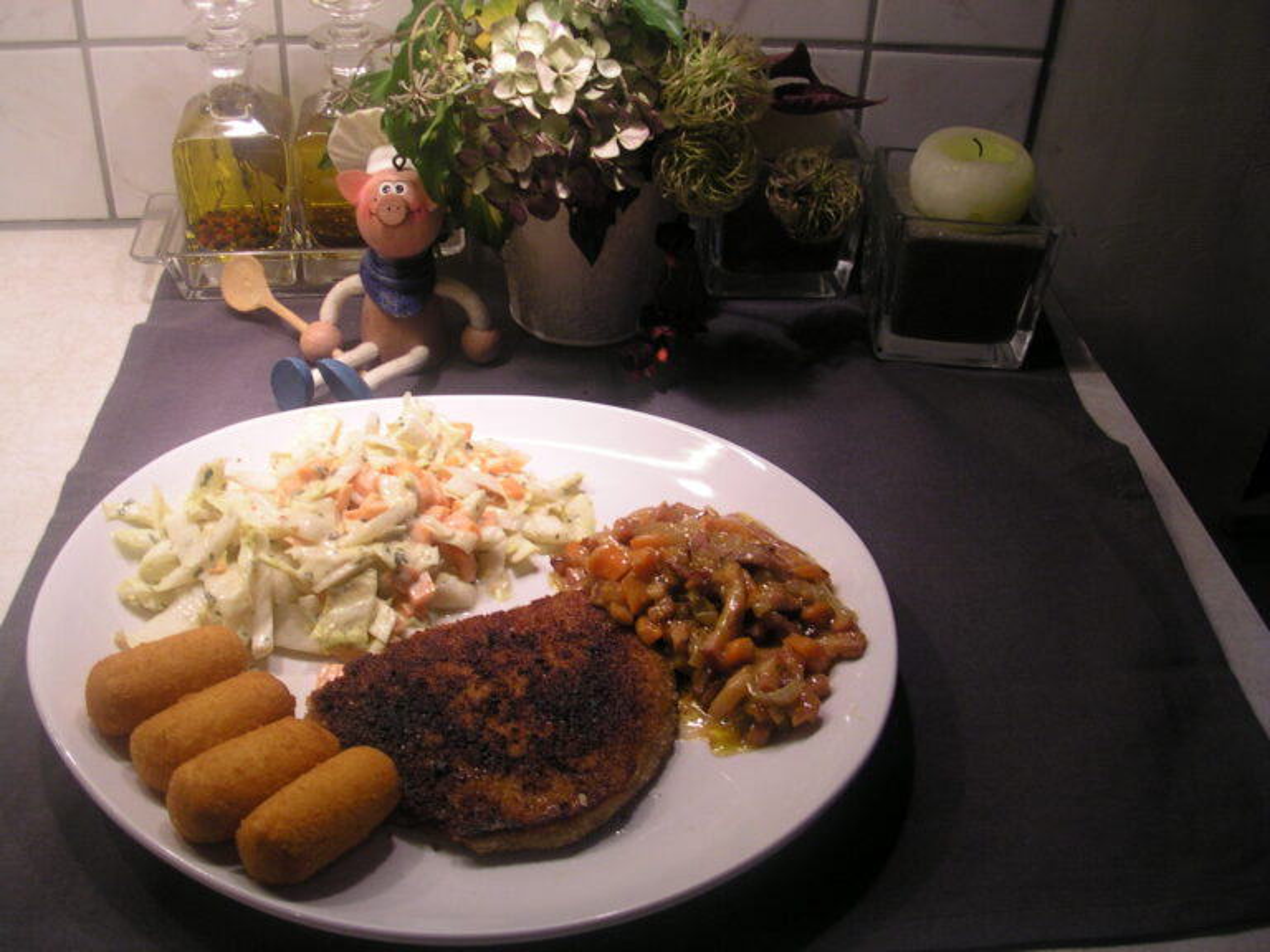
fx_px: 1357
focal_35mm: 37
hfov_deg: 50.1
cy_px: 476
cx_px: 635
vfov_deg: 38.7
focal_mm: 5.6
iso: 100
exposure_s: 1/32.6
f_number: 2.7
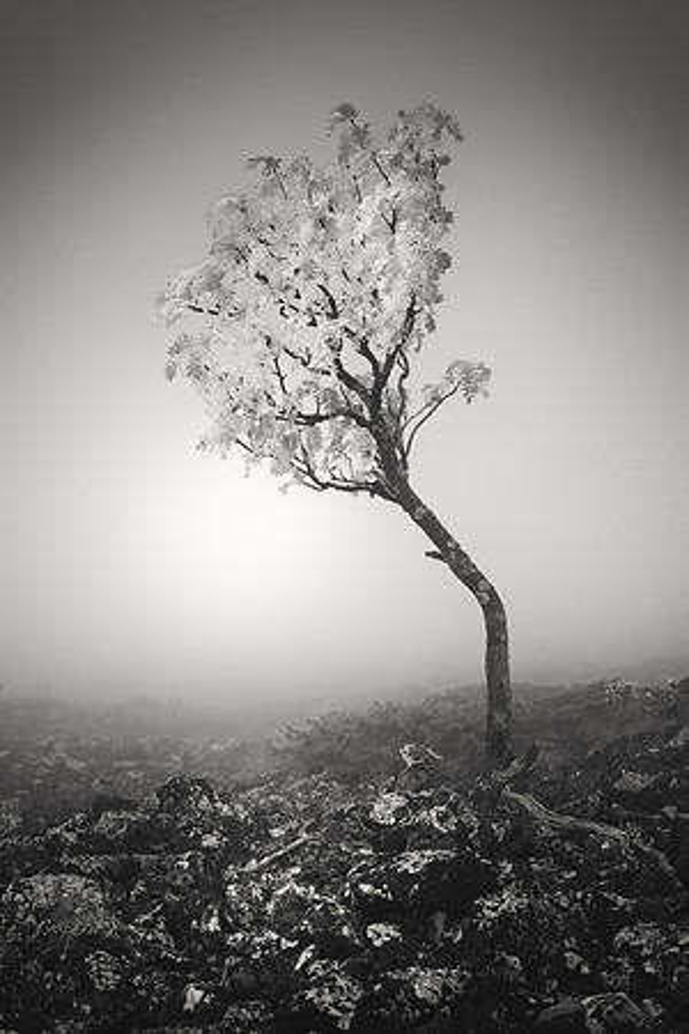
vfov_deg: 39.6
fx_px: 1435
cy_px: 517
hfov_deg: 27.0
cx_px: 344
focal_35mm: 50
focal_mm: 50
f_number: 5.6
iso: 100
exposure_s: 1/80
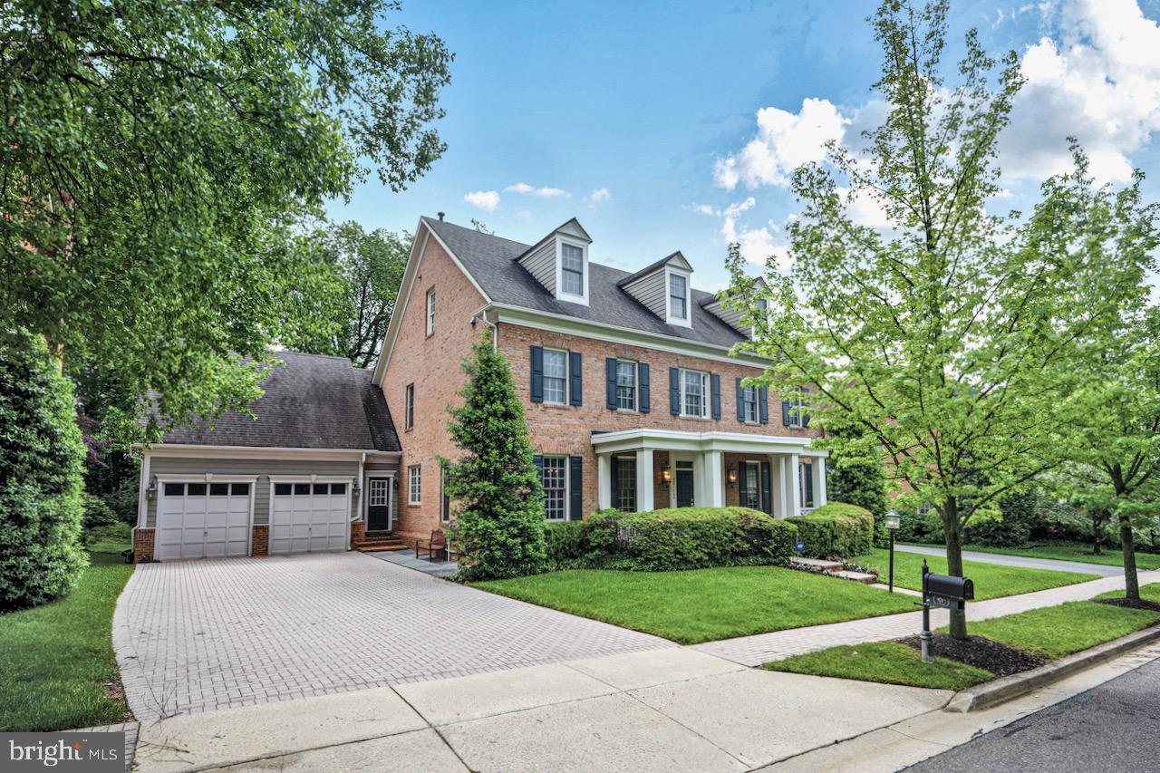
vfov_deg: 70.4
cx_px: 580
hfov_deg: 93.3
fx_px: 548
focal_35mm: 17
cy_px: 386
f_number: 9
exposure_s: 1/320
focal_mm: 17
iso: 200
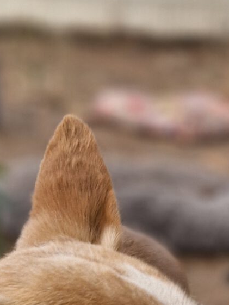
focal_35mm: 105
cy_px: 465
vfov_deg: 16.9
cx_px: 106
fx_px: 926
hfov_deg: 14.1
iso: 50
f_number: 1.8
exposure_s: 1/100
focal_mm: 5.54
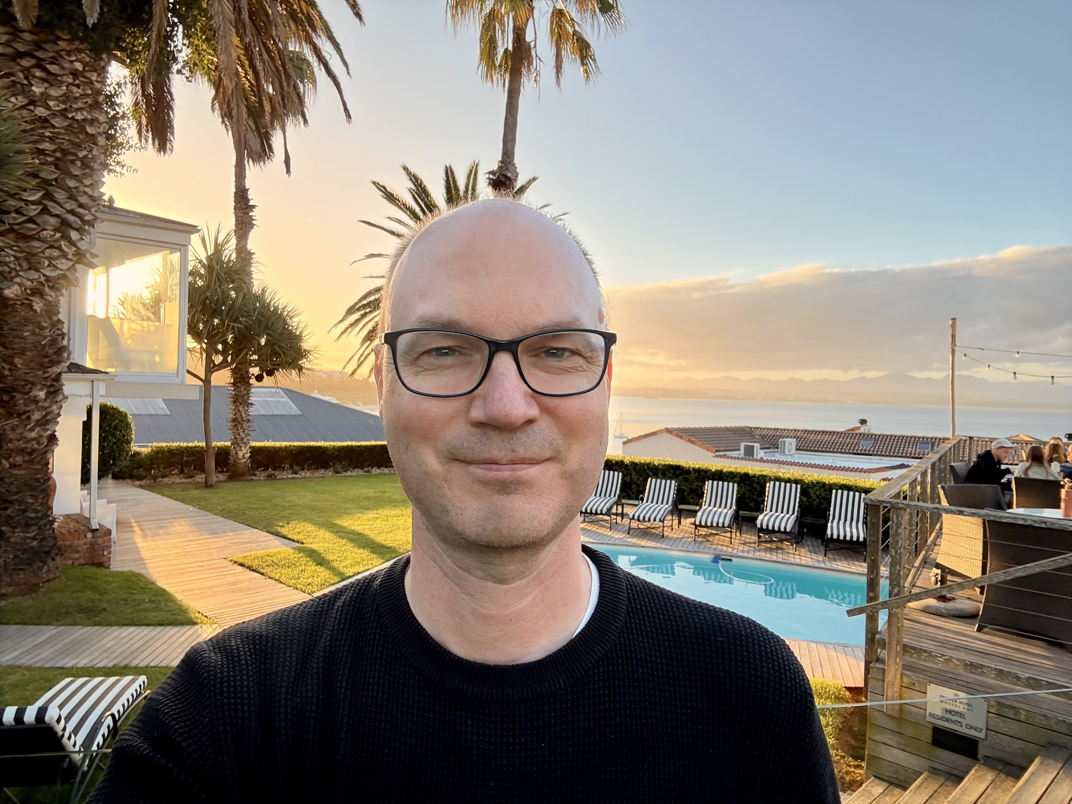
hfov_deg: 73.9
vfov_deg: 58.9
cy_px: 402
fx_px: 712
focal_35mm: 23
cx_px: 536
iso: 50
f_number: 1.9
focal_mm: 2.69
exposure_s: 1/232
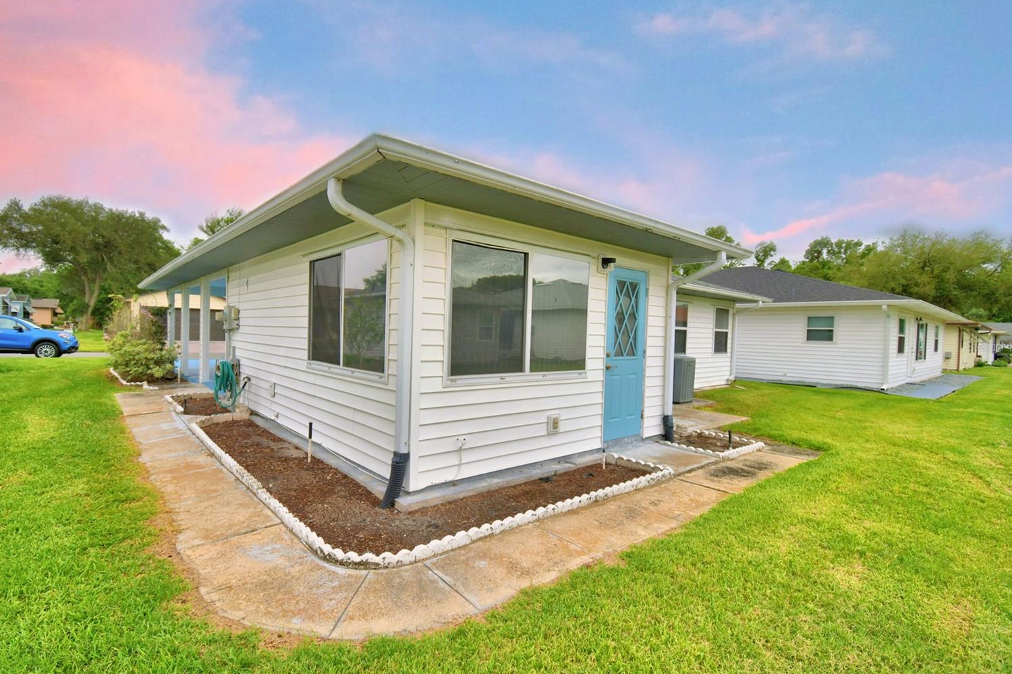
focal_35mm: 16
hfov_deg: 96.7
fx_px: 450
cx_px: 486
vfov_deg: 73.7
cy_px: 346
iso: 100
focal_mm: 10
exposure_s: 1/1250
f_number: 4.5
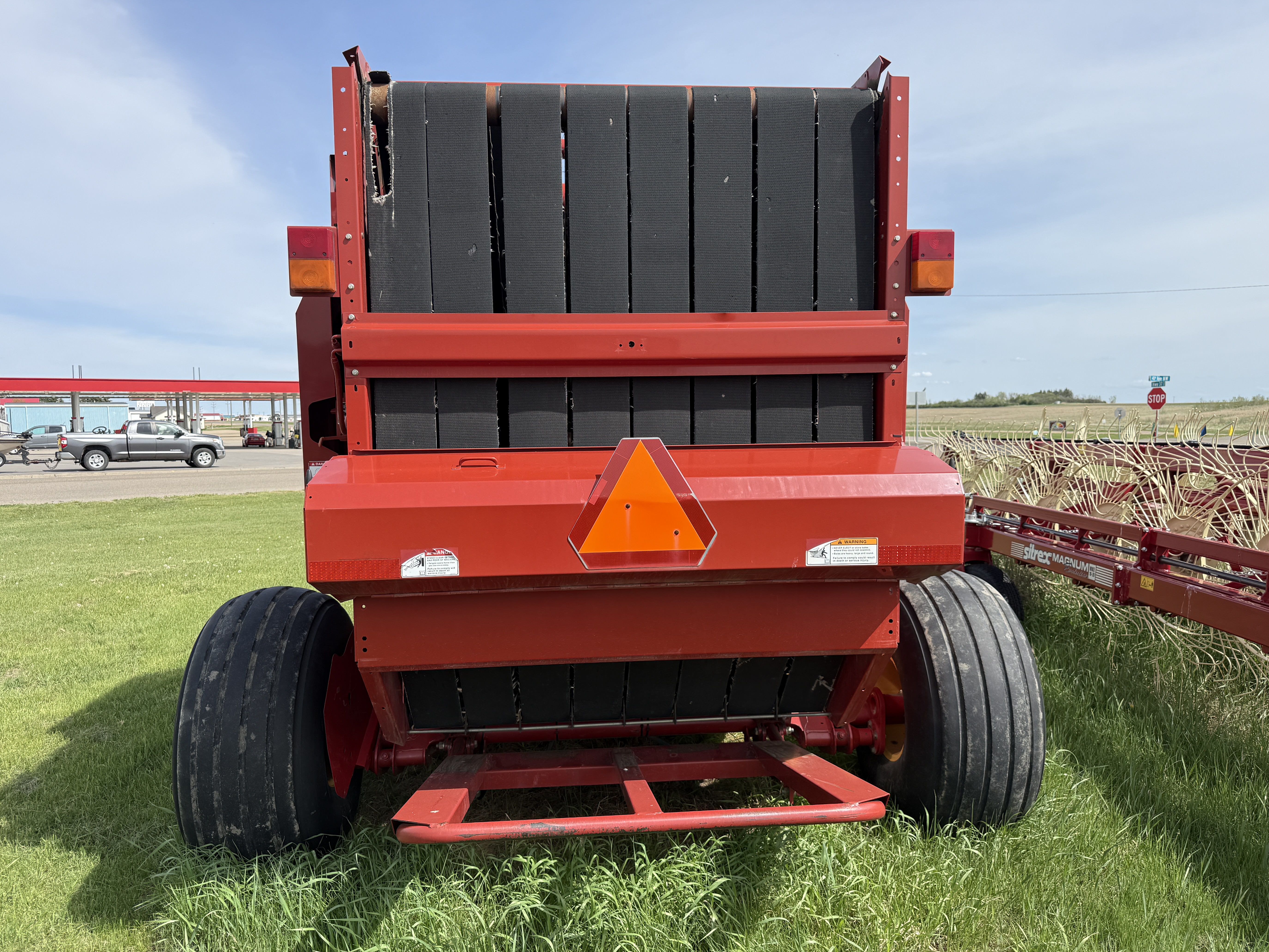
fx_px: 916
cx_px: 634
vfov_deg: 54.9
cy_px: 493
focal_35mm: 25
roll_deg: +1.3
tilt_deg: -2.5
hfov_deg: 69.4
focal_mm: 6.76
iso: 80
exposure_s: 1/3145
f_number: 1.78
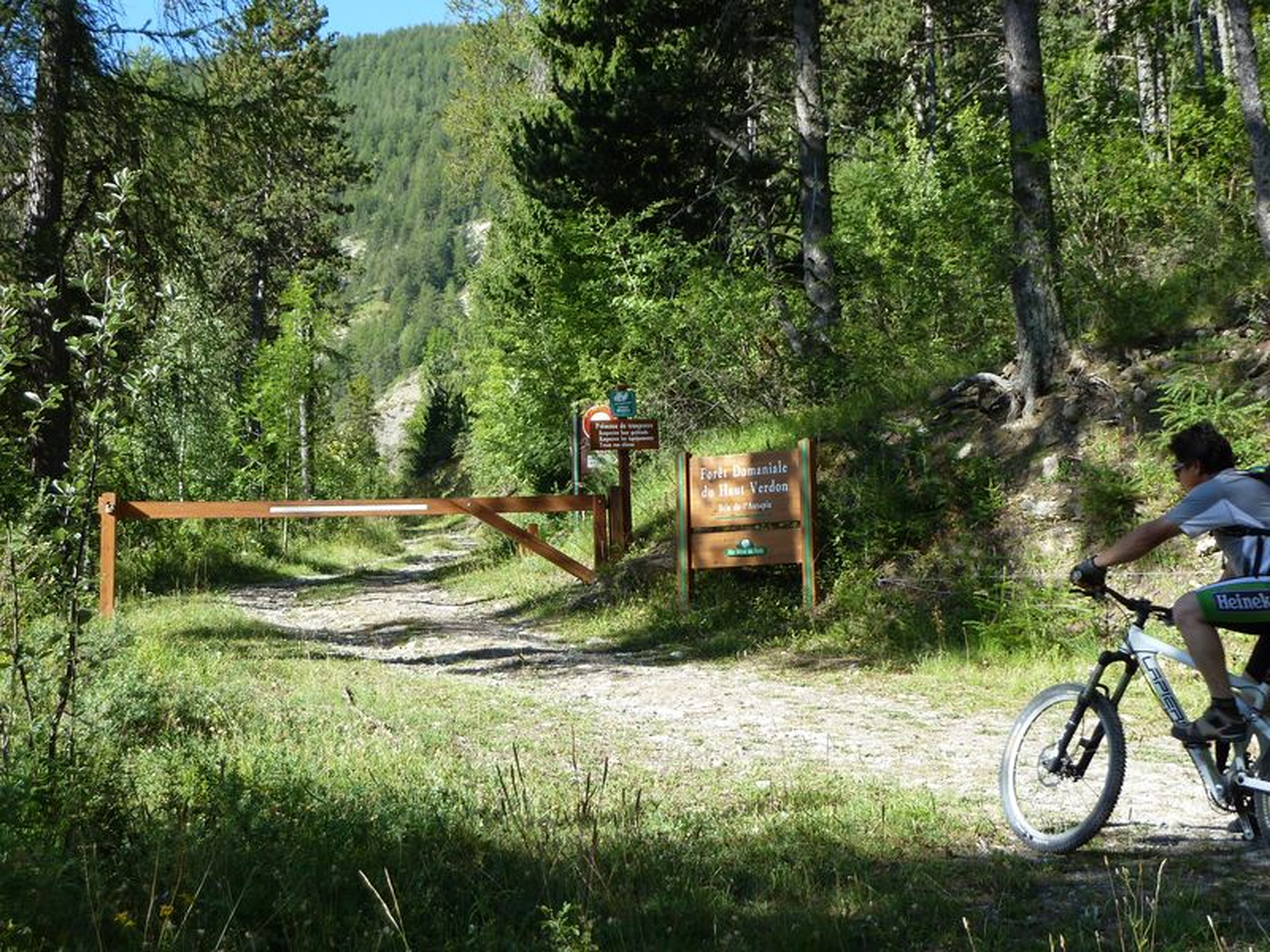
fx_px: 1761
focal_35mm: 48
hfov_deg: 39.7
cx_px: 635
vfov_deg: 30.3
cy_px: 476
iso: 80
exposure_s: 1/160
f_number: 4
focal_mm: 7.9
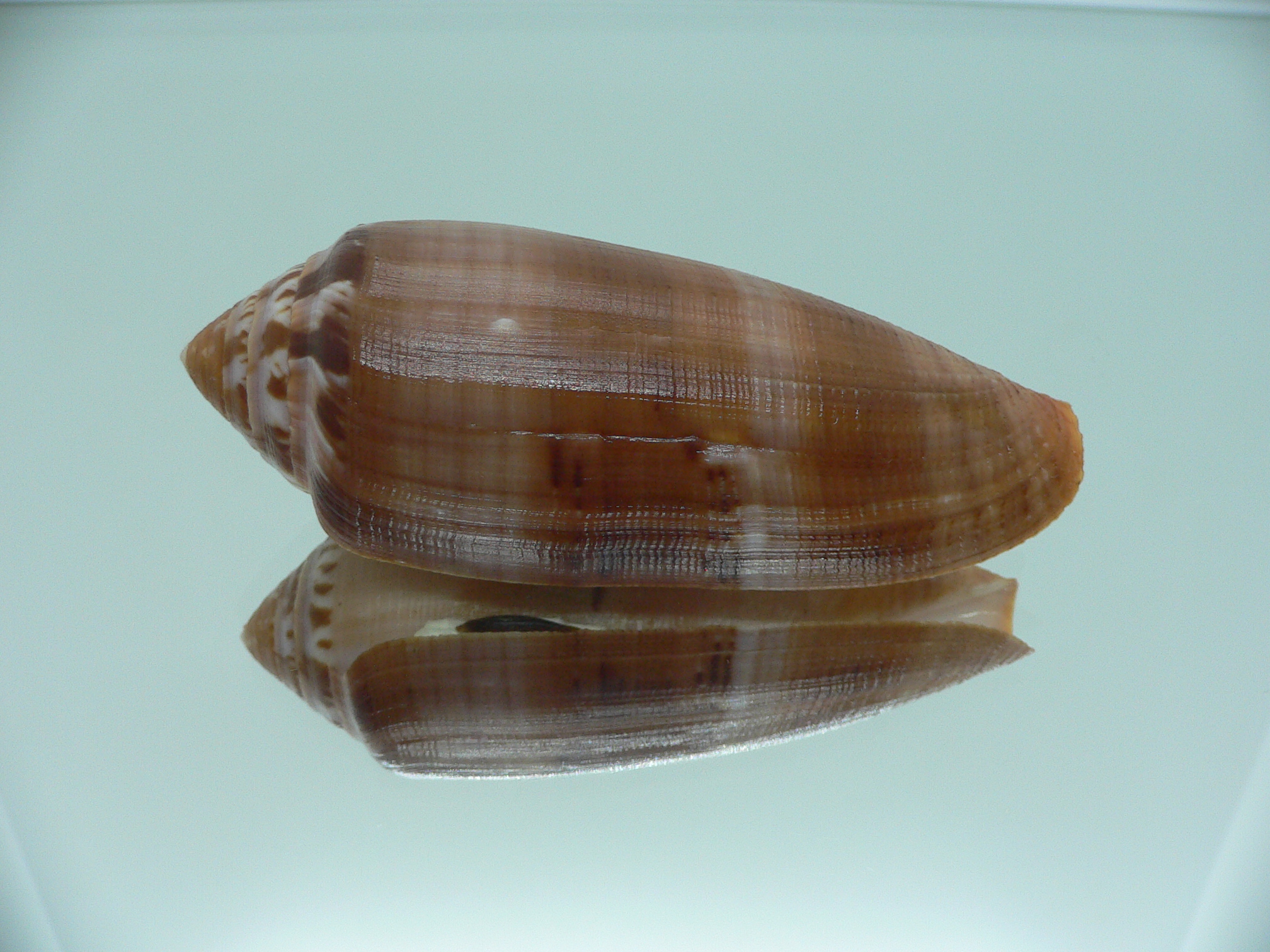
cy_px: 476
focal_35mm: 35
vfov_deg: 40.7
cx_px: 635
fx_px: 1284
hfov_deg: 52.6
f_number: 2.8
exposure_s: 1/60
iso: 100
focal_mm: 4.6
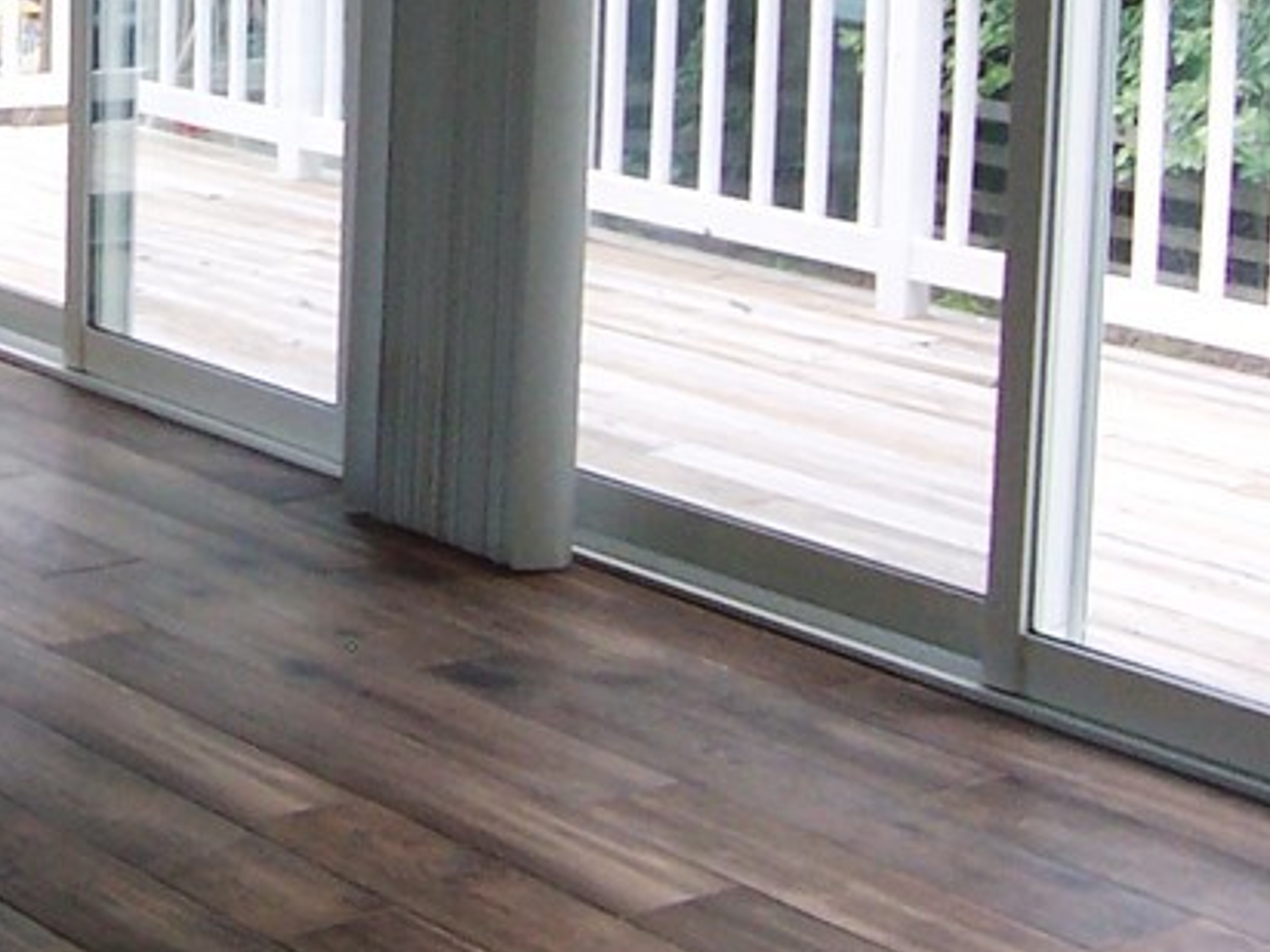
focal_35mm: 92
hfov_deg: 20.7
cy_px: -55
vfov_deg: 15.7
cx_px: 37
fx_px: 3375
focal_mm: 5.6
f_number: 2.8
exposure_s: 1/60
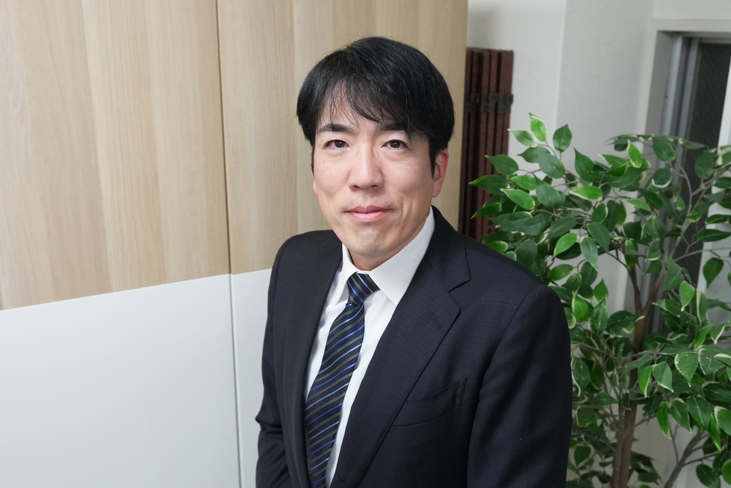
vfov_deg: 36.9
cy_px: 244
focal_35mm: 36
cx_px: 366
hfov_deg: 53.1
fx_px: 731
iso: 2500
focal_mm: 24
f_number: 4.5
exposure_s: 1/160
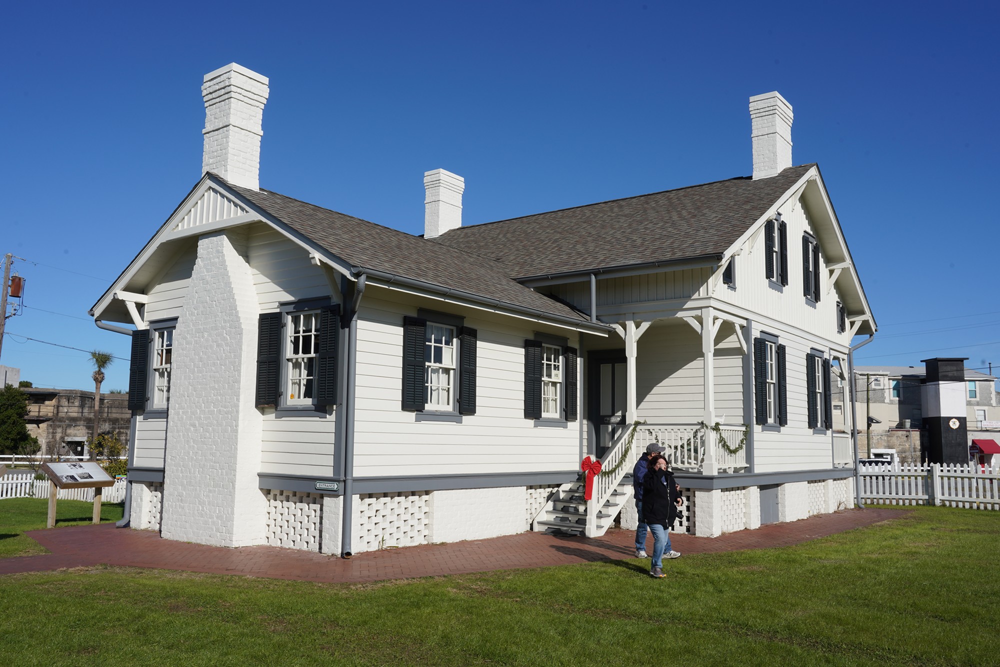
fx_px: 778
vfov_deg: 46.4
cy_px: 334
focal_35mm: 28
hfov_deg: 65.5
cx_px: 500
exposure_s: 1/100
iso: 100
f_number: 20
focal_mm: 28
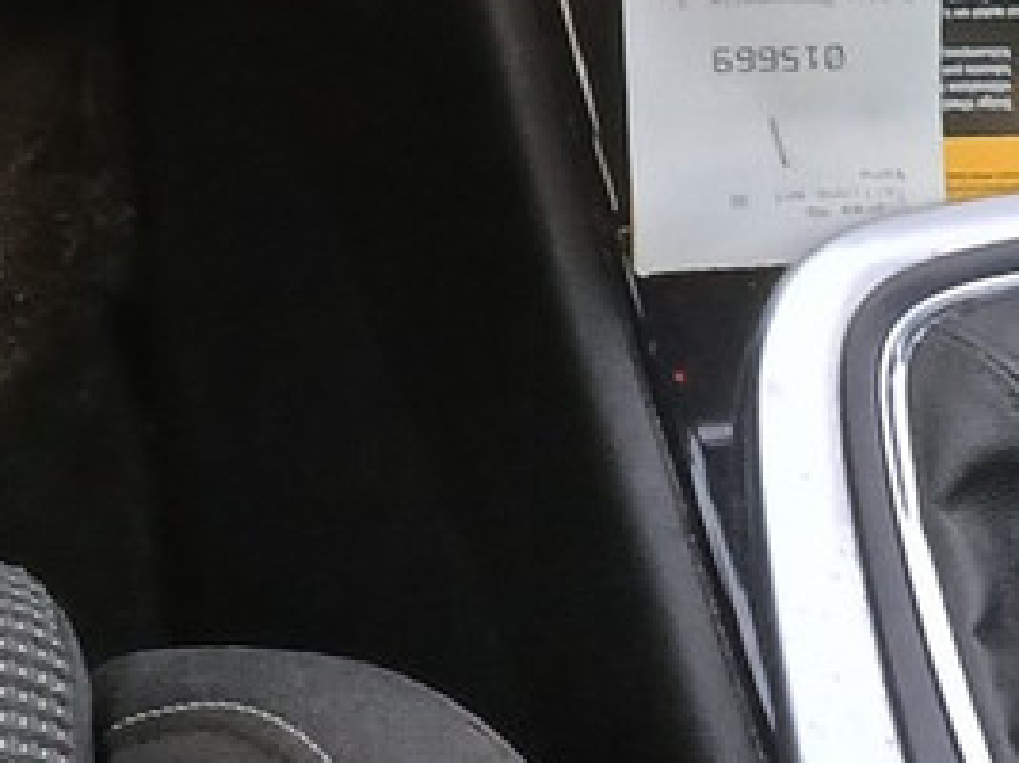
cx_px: 46
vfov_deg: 9.1
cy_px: -599
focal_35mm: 156
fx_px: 4590
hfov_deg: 12.5
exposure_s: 1/50
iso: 320
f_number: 1.8
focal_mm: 3.98
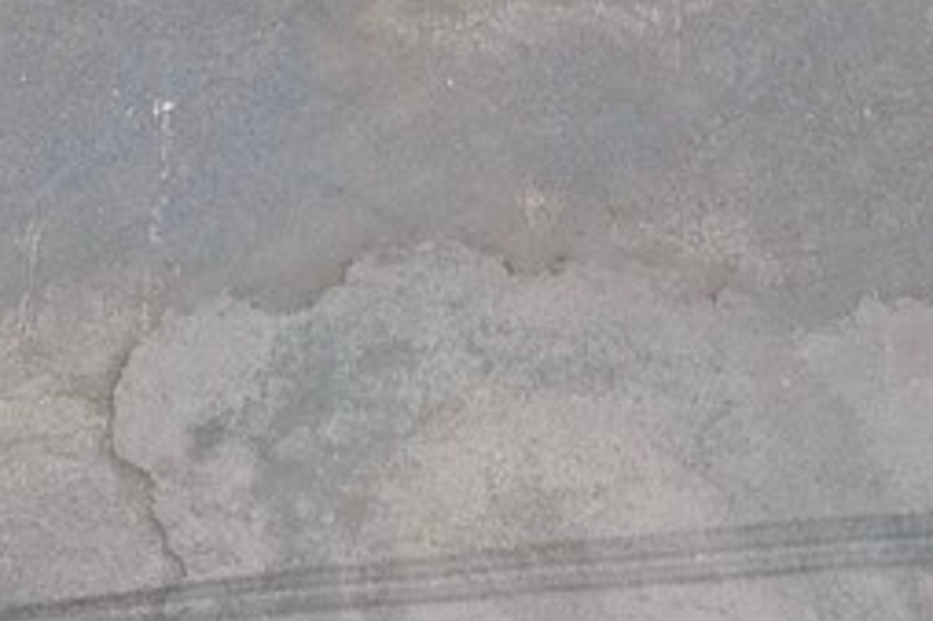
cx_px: 281
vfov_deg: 8.0
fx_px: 3807
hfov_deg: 13.9
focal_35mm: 147
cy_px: -1222
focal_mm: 8.38
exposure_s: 1/2500
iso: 200
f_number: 2.8
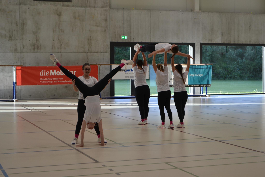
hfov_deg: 29.2
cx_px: 132
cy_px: 88
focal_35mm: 69
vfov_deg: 19.7
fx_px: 508
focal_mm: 46
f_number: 5.3
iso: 400
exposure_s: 1/100
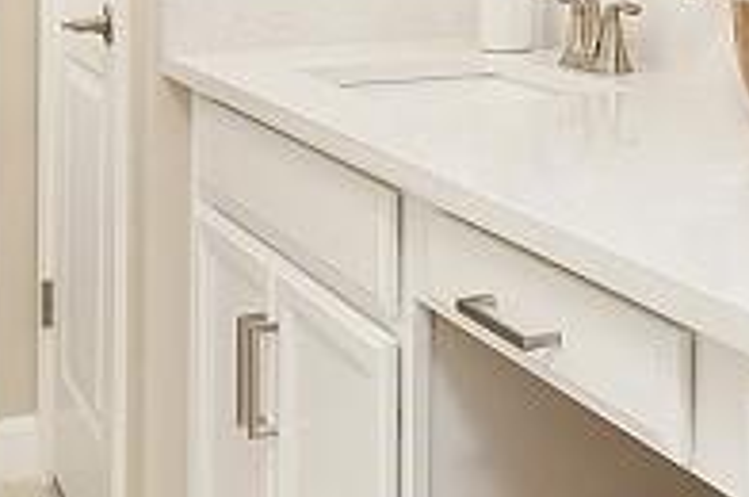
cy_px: -71
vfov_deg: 18.3
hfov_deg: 27.5
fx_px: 1475
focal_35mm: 71
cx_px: 676
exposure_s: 1/125
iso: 160
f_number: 8
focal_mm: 14
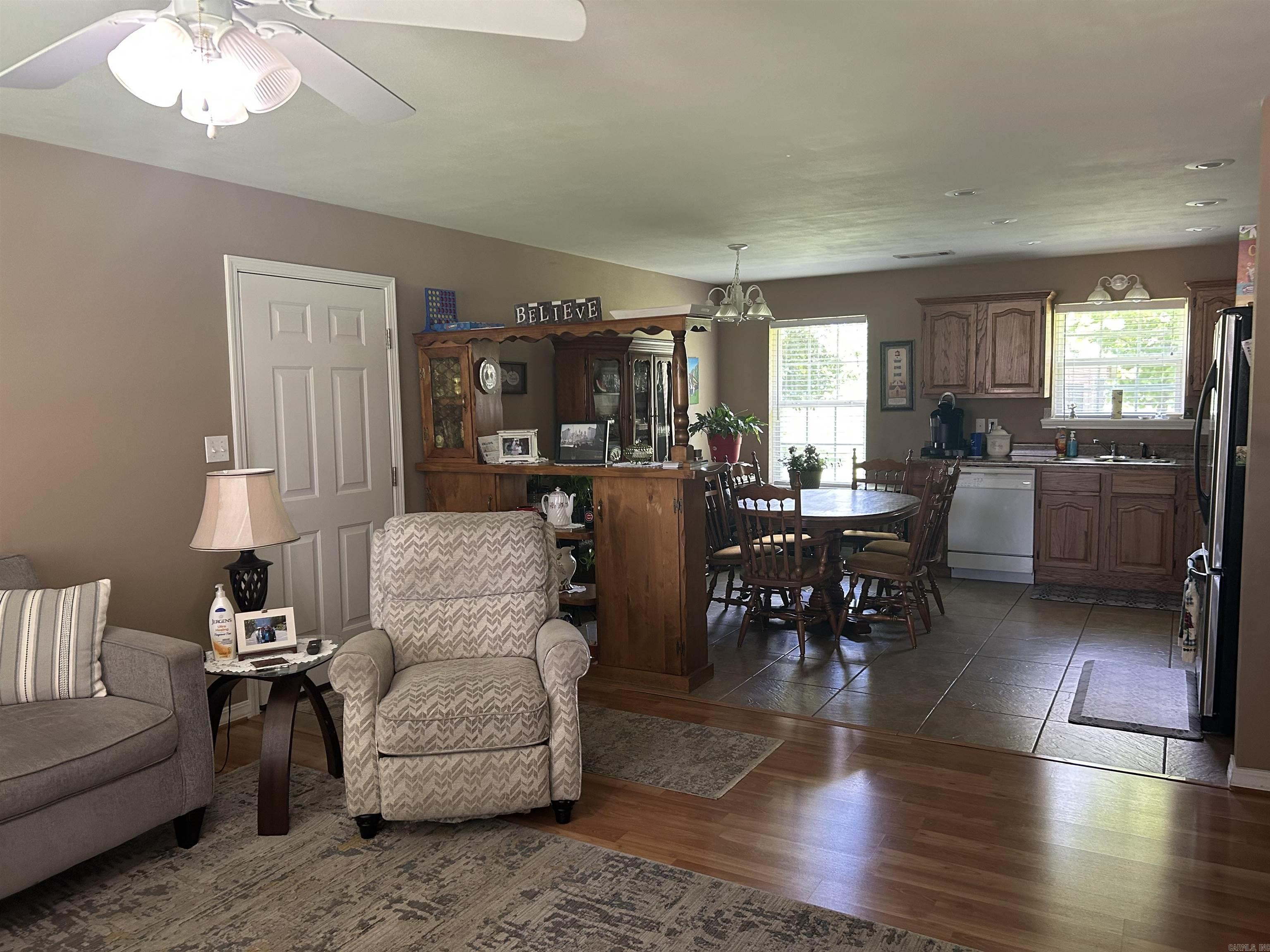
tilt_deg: -5.9
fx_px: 954
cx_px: 635
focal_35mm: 26
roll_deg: +1.0
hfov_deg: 67.3
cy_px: 476
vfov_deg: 53.1
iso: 200
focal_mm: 5.7
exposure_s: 1/60
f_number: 1.5
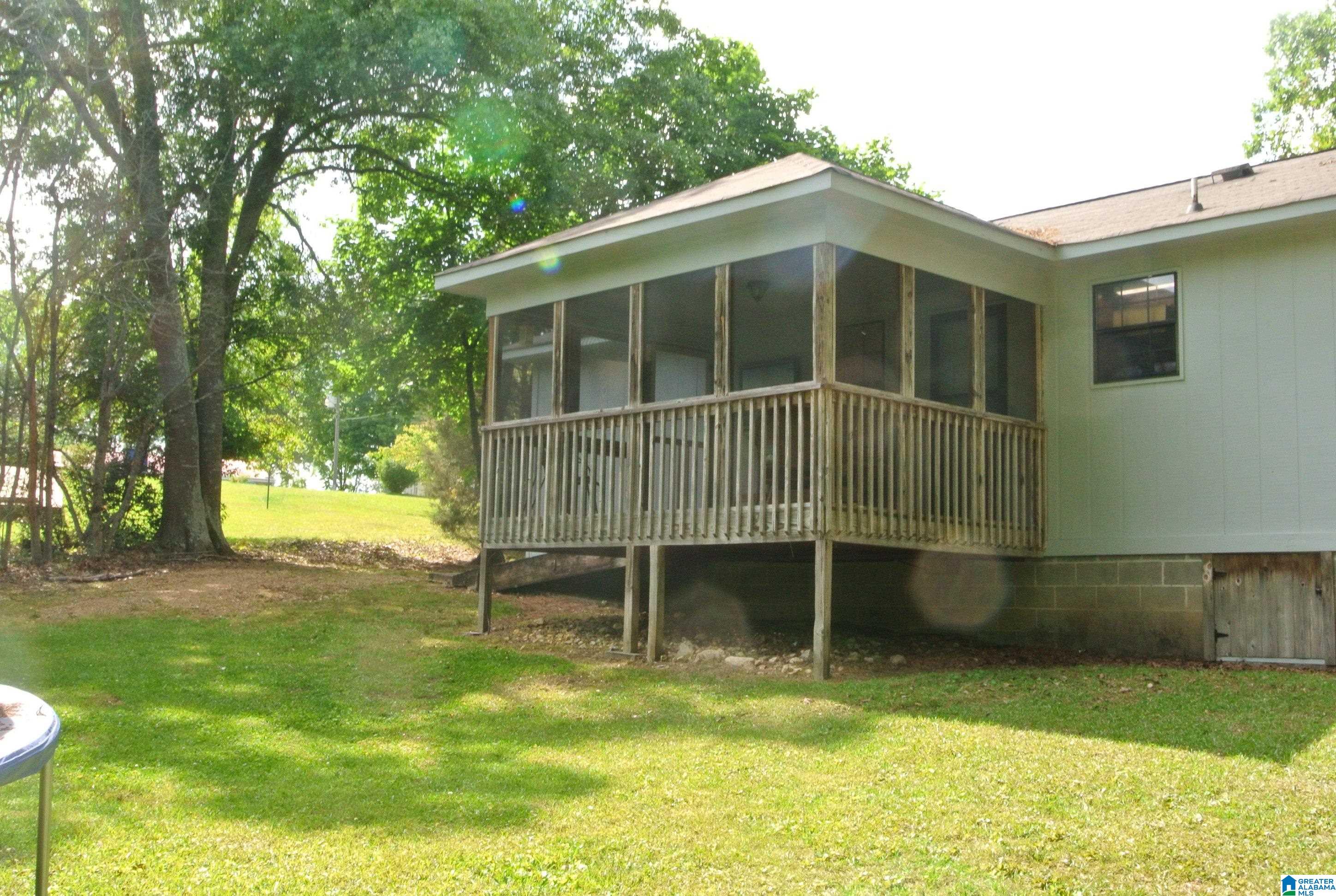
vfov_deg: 36.1
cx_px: 668
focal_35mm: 37
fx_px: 1376
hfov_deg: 51.8
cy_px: 448
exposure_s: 1/60
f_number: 16
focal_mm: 14
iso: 400
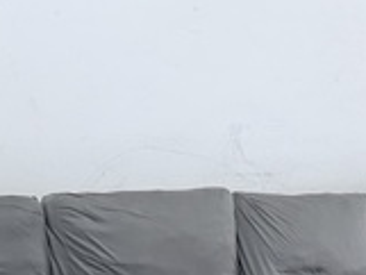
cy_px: 253
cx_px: 222
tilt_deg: -17.9
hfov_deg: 28.5
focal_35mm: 68
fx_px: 720
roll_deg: -6.2
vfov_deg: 21.1
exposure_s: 1/60
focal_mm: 6.76
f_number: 1.78
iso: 125
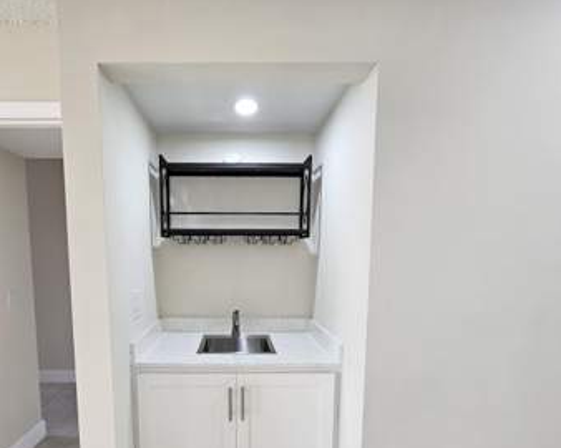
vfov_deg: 72.0
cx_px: 236
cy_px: 291
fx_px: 299
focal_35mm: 18
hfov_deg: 85.7
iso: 64
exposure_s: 1/60
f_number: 2.2
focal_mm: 2.2
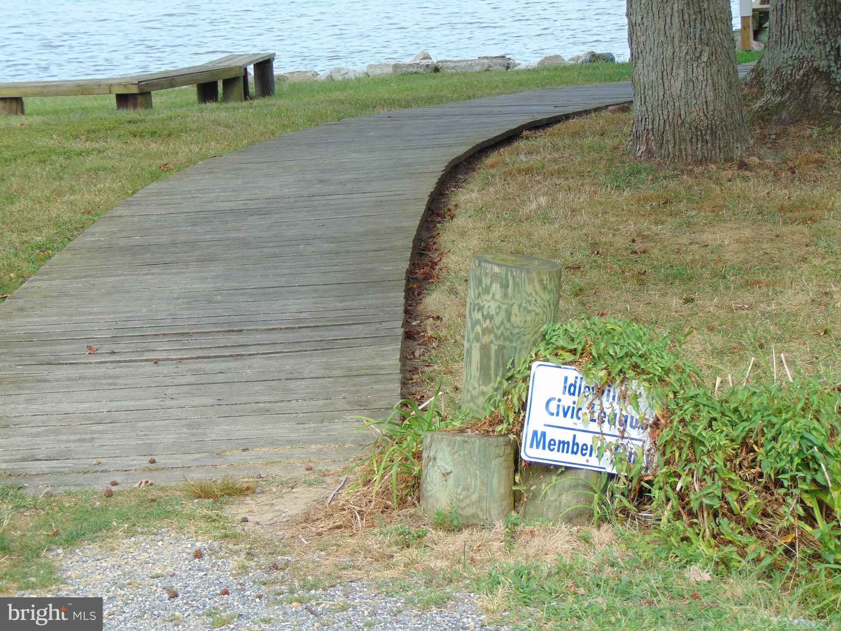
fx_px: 2624
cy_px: 316
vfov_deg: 13.7
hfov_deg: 18.2
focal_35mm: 108
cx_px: 420
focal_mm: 19.4
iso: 80
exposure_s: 1/320
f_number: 3.9
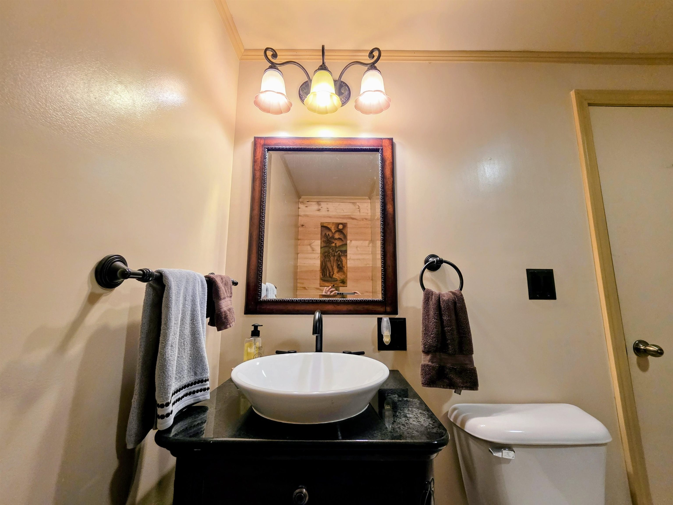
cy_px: 252
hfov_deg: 106.2
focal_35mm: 13
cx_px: 336
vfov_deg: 89.9
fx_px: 253
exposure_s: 1/120
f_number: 1.9
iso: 200
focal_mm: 2.2
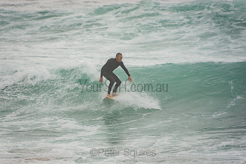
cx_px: 123
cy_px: 82
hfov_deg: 3.4
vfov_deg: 2.3
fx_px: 4101
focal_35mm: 600
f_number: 5.6
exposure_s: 1/1250
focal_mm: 400
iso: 320
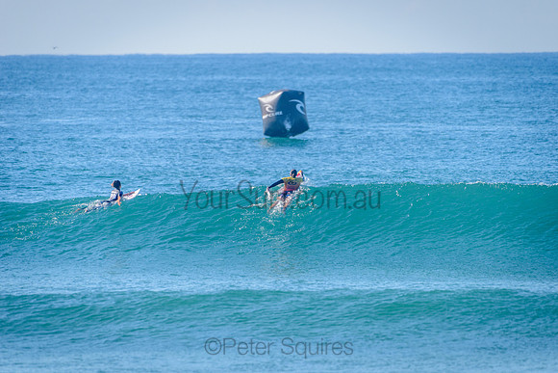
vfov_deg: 2.7
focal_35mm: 505
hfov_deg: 4.1
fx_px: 7832
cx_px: 279
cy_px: 186
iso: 280
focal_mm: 500
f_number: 5.6
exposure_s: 1/2000
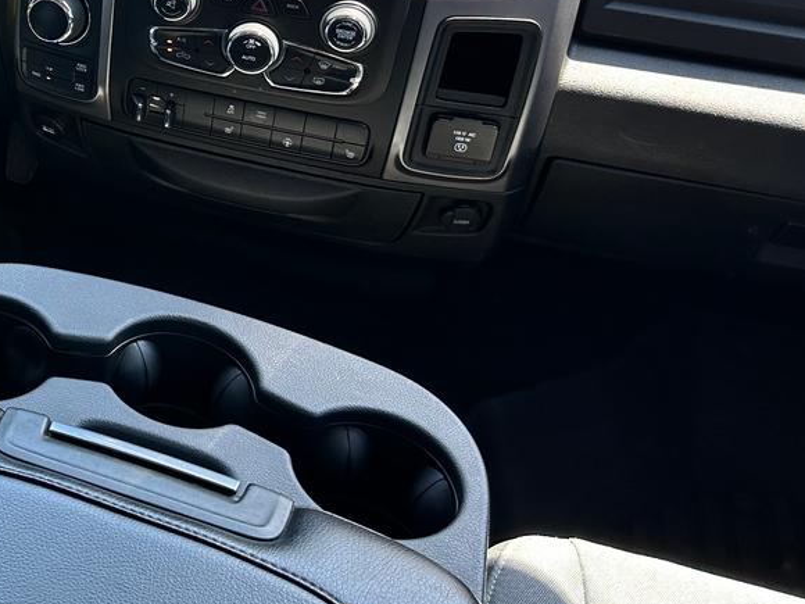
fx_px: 1233
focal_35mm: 53
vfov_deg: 26.3
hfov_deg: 32.2
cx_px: -64
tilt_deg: -30.8
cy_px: 25
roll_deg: +0.7
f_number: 1.78
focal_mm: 6.86
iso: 64
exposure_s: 1/169
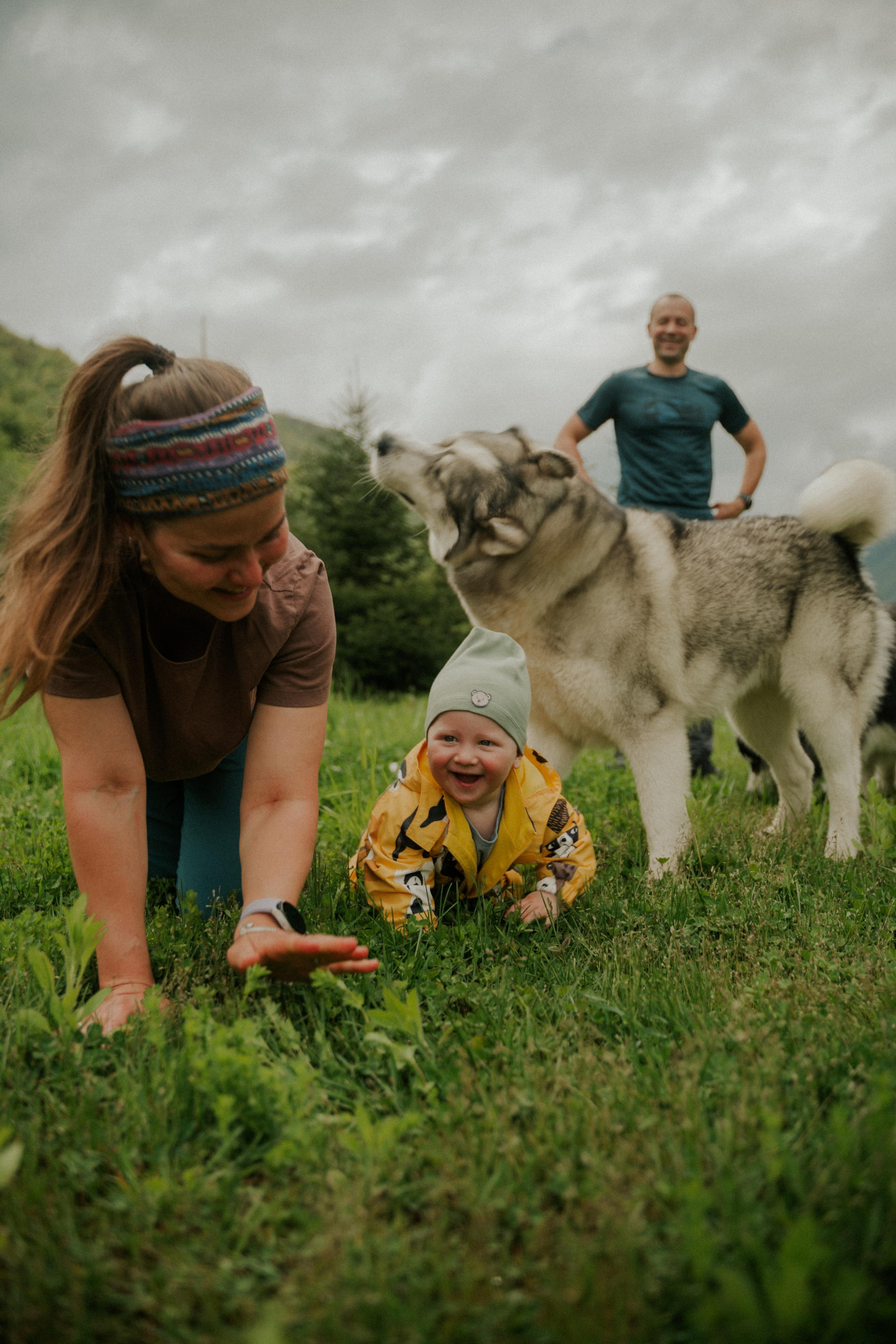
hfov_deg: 46.4
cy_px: 672
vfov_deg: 65.5
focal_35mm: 28
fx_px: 1045
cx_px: 448
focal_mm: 28
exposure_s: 1/160
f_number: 2.8
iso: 100
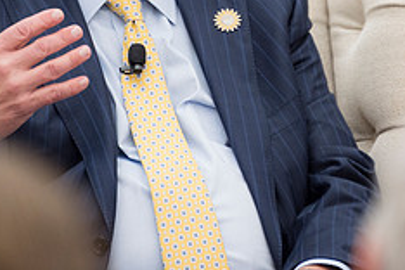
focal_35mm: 595
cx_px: 227
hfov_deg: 3.5
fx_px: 6693
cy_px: -30
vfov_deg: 2.3
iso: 640
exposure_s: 1/500
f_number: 5.6
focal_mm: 240
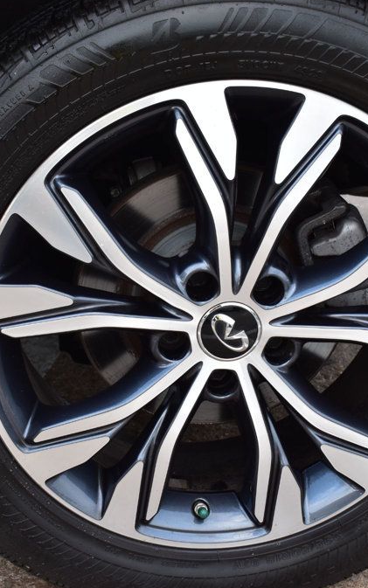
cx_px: 196
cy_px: 292
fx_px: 1007
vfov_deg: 32.6
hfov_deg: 20.7
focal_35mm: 63
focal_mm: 27
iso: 400
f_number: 7.1
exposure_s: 1/30
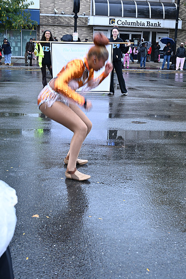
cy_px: 140
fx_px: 387
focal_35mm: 50
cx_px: 93
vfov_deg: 39.6
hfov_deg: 27.0
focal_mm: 50
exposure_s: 1/80
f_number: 6.3
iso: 100
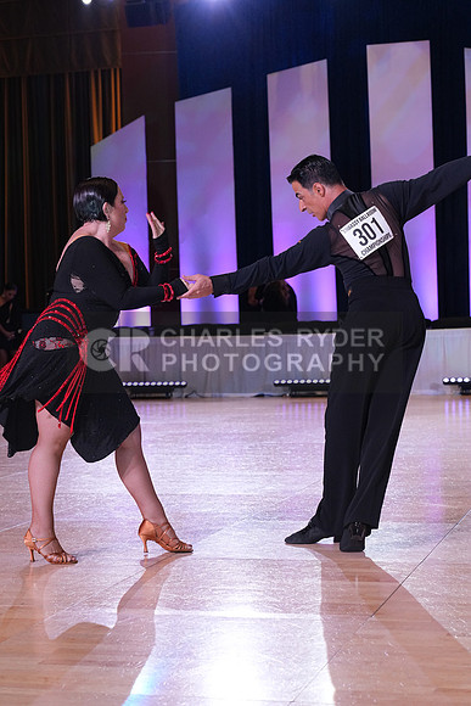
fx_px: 1373
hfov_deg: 19.5
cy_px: 353
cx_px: 236
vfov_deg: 28.8
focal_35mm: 70
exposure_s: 1/250
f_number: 5.6
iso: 2500
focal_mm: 70
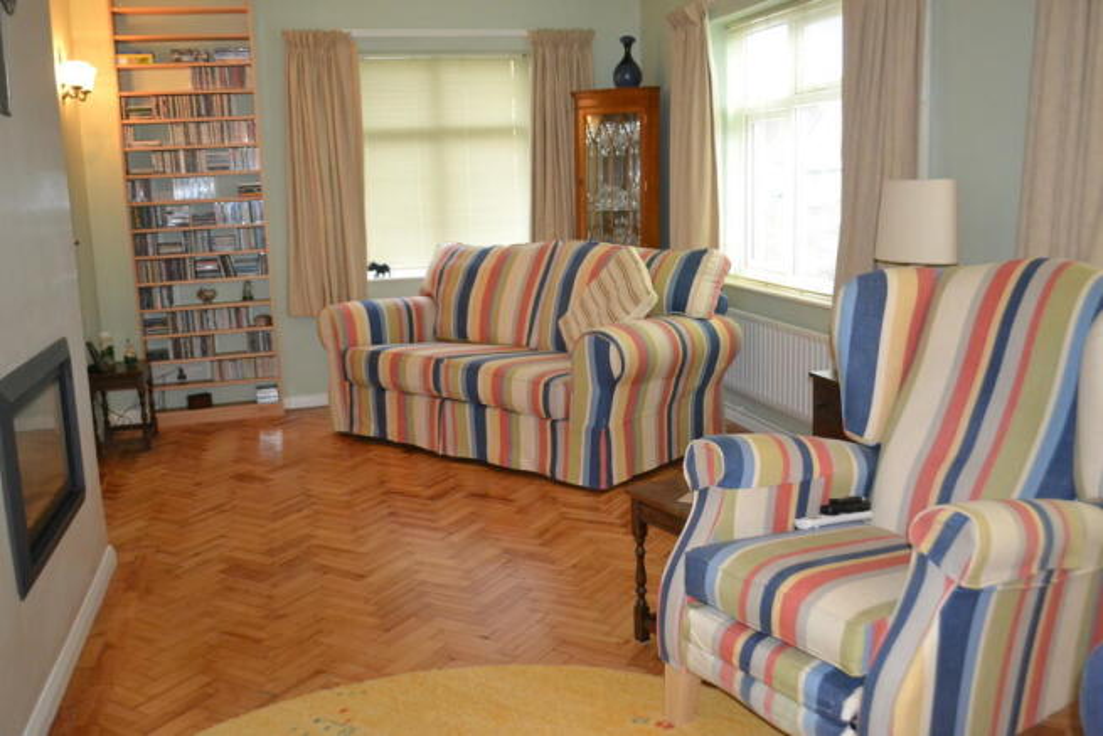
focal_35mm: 33
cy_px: 368
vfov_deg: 40.0
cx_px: 552
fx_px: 1011
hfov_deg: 57.2
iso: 2500
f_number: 3.8
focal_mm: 22
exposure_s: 1/60
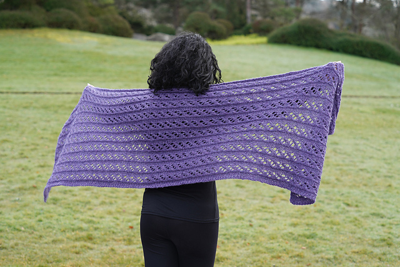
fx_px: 778
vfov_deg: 19.5
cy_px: 134
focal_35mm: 70
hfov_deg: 28.8
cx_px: 200
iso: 80
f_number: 4
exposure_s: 1/125
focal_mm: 70
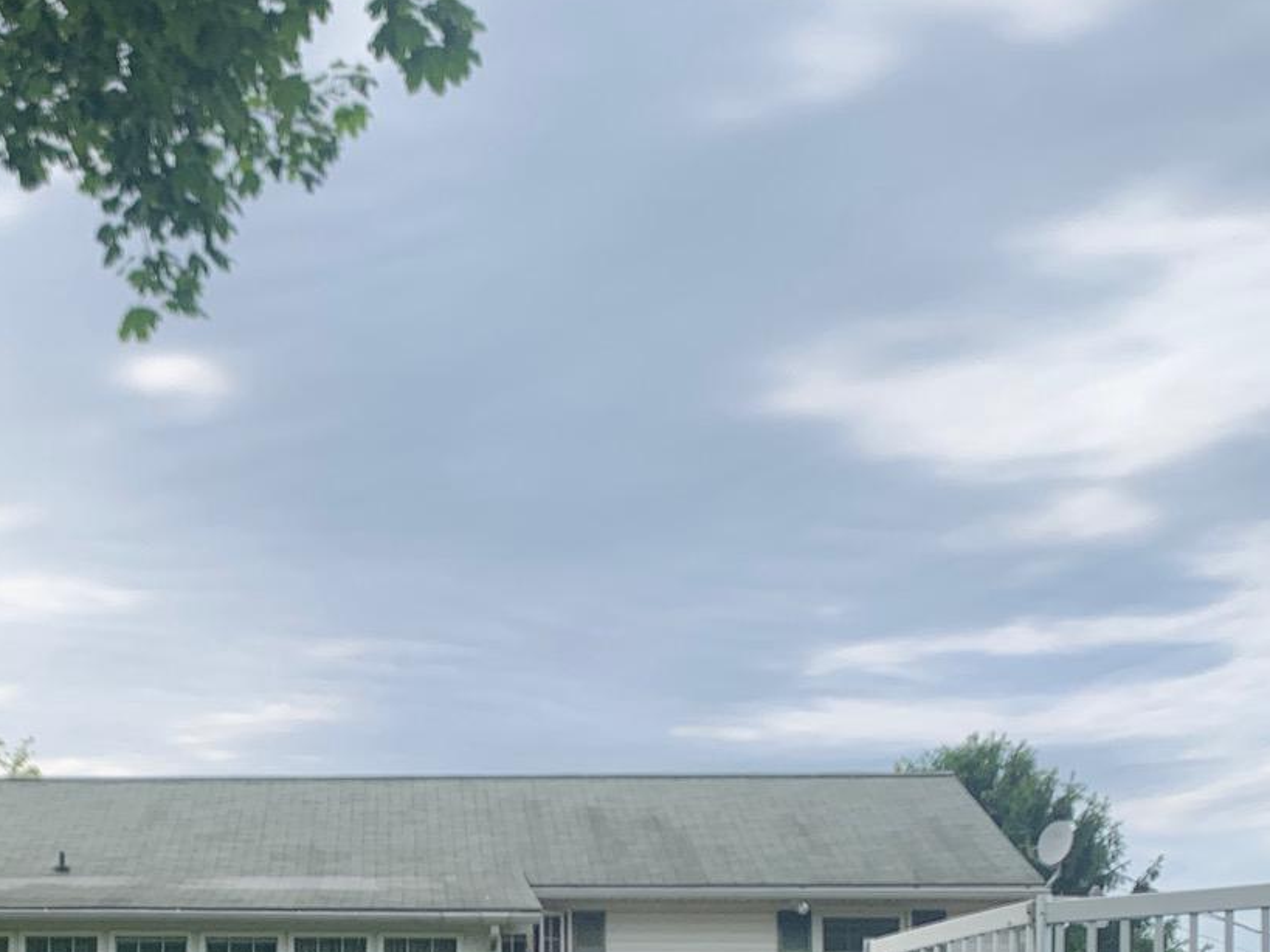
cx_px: 290
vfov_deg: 21.8
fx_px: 2384
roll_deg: -0.6
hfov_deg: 29.3
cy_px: 949
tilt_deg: +6.3
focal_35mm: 65
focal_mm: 4.25
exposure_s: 1/1916
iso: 25
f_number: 1.8
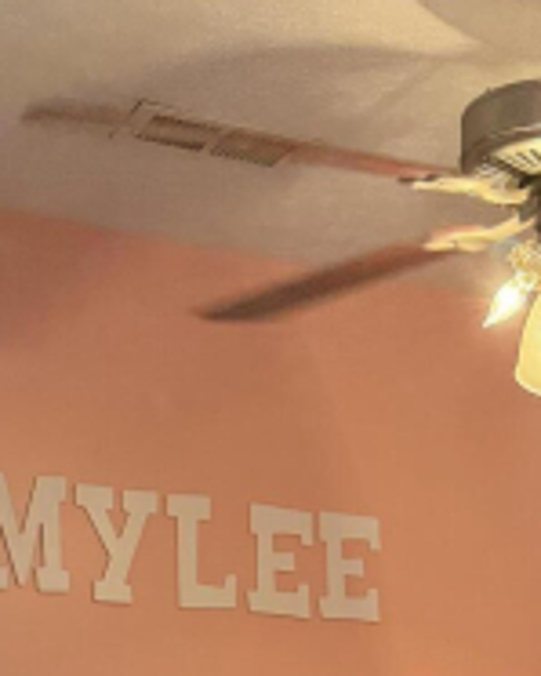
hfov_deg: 17.8
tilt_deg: -11.5
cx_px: 548
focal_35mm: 84
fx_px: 1680
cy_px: 1099
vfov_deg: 19.0
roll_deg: -3.6
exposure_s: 1/60
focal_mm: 6.76
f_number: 1.78
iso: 500
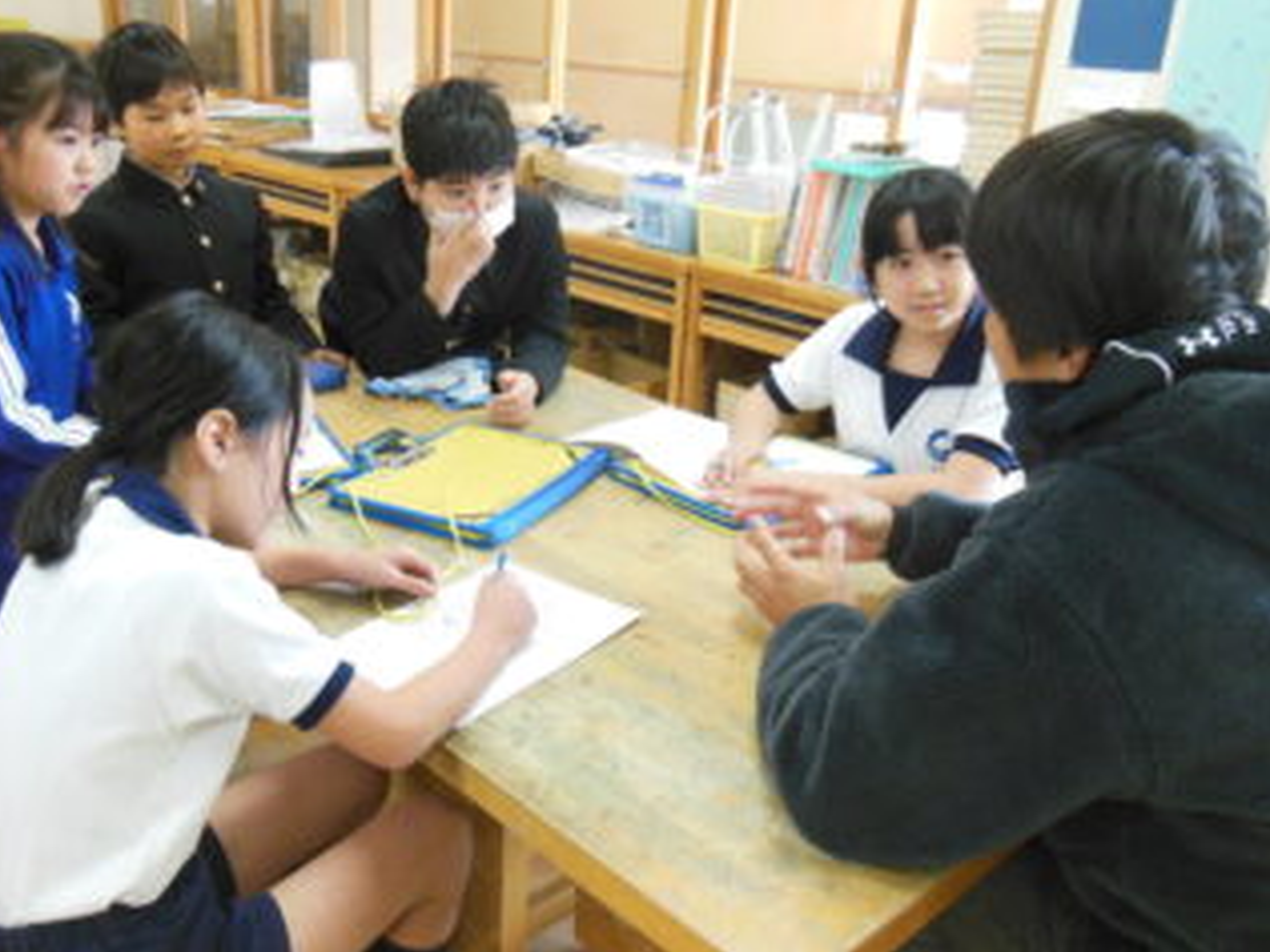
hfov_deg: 55.2
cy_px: 470
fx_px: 1211
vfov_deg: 42.9
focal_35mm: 33
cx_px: 559
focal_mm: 5.2
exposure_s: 1/50
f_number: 3.7
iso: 400
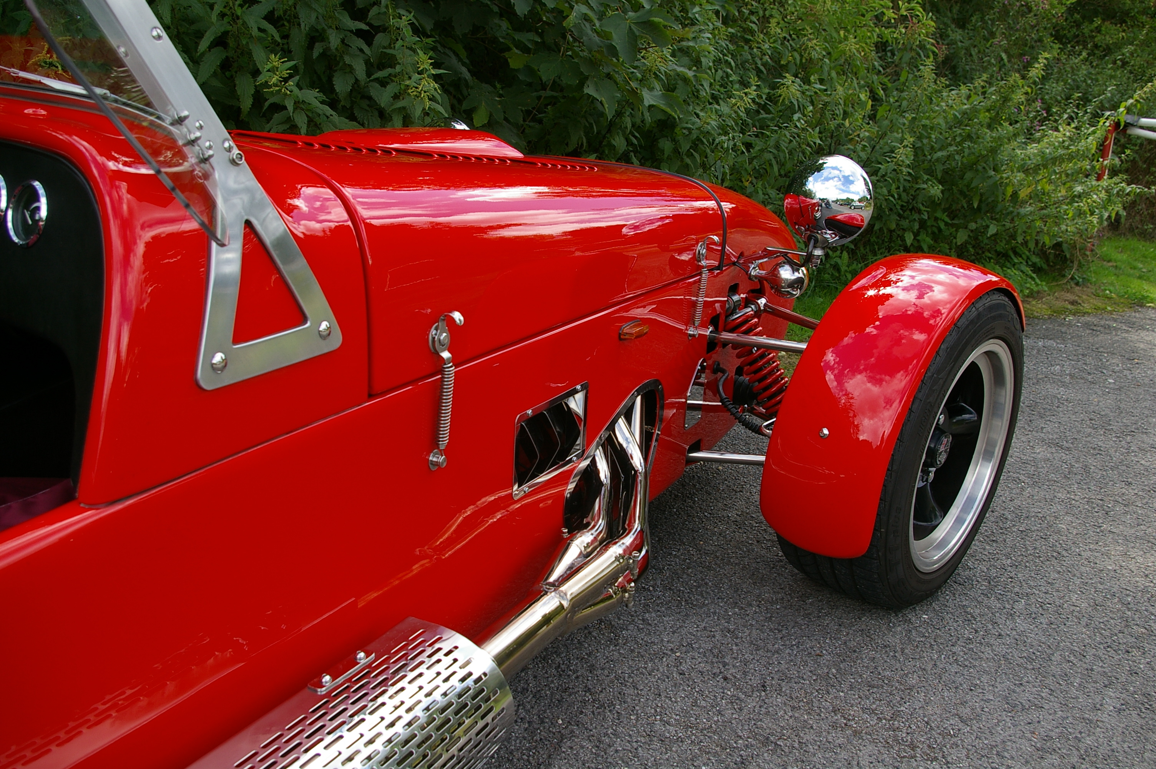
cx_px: 578
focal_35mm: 32
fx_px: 1011
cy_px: 384
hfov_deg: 59.5
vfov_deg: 41.6
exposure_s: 1/180
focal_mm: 21
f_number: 6.7
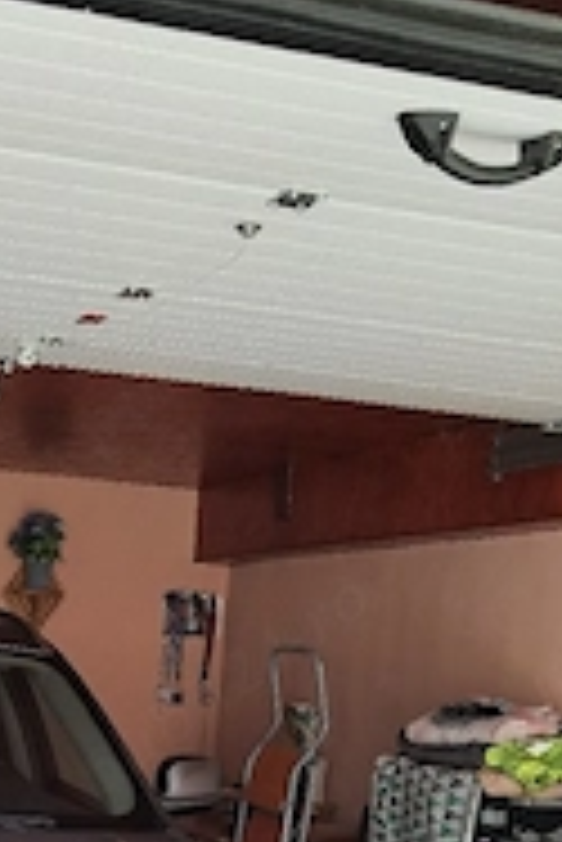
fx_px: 1402
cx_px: -36
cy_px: 743
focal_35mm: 60
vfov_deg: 31.9
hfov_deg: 21.6
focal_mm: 4
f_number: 1.8
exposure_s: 1/50
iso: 50
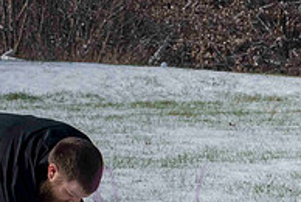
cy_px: 181
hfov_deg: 6.6
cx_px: 484
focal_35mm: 308
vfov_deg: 4.5
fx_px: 2579
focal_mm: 80
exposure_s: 1/1000
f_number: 14
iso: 640
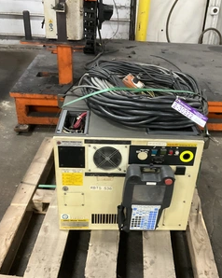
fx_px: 312
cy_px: 139
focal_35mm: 38
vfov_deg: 48.0
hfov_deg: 39.0
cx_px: 132
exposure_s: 1/40
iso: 250
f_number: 1.8
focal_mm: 3
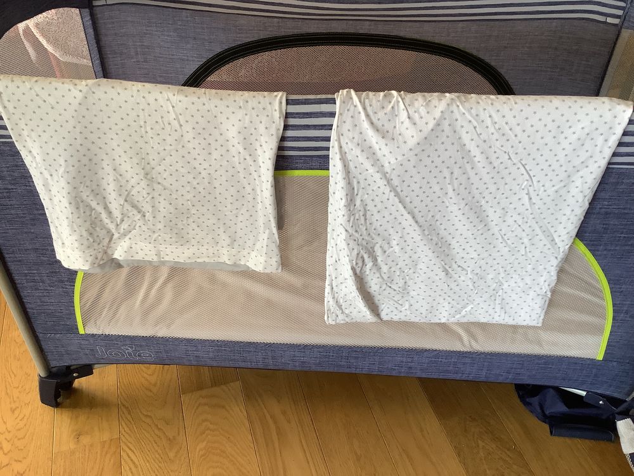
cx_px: 317
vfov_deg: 45.4
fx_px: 568
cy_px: 238
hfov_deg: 58.4
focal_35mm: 31
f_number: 2.4
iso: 100
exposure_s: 1/60
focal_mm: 3.3
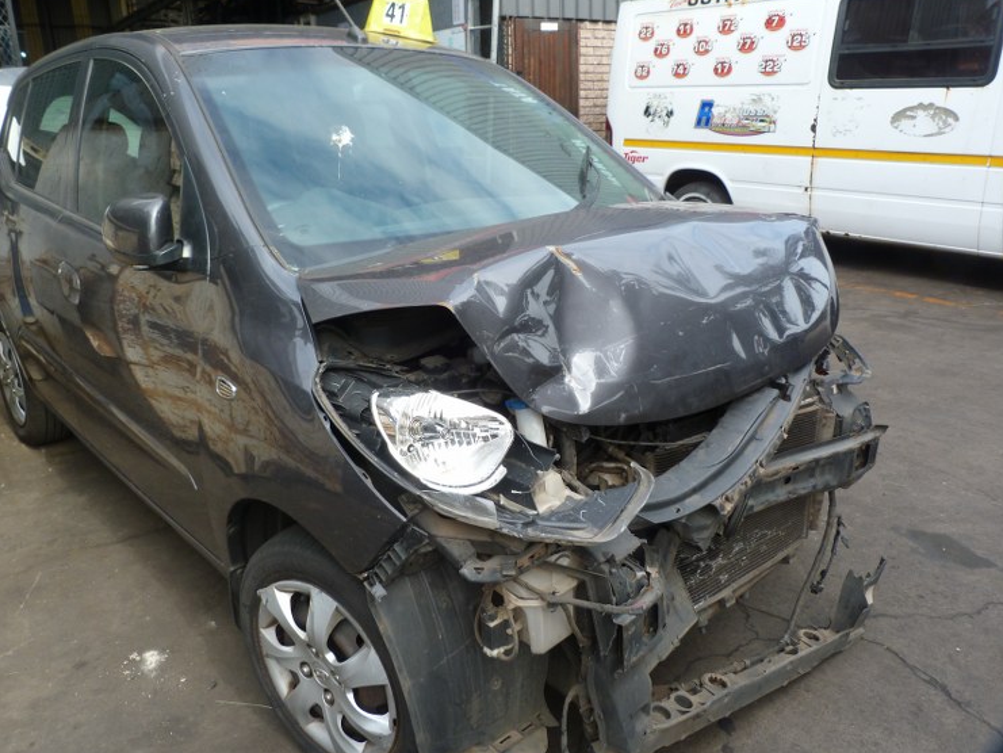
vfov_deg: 51.4
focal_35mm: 27
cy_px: 370
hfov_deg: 65.3
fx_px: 782
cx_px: 475
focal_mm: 4.5
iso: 80
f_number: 4
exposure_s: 1/160
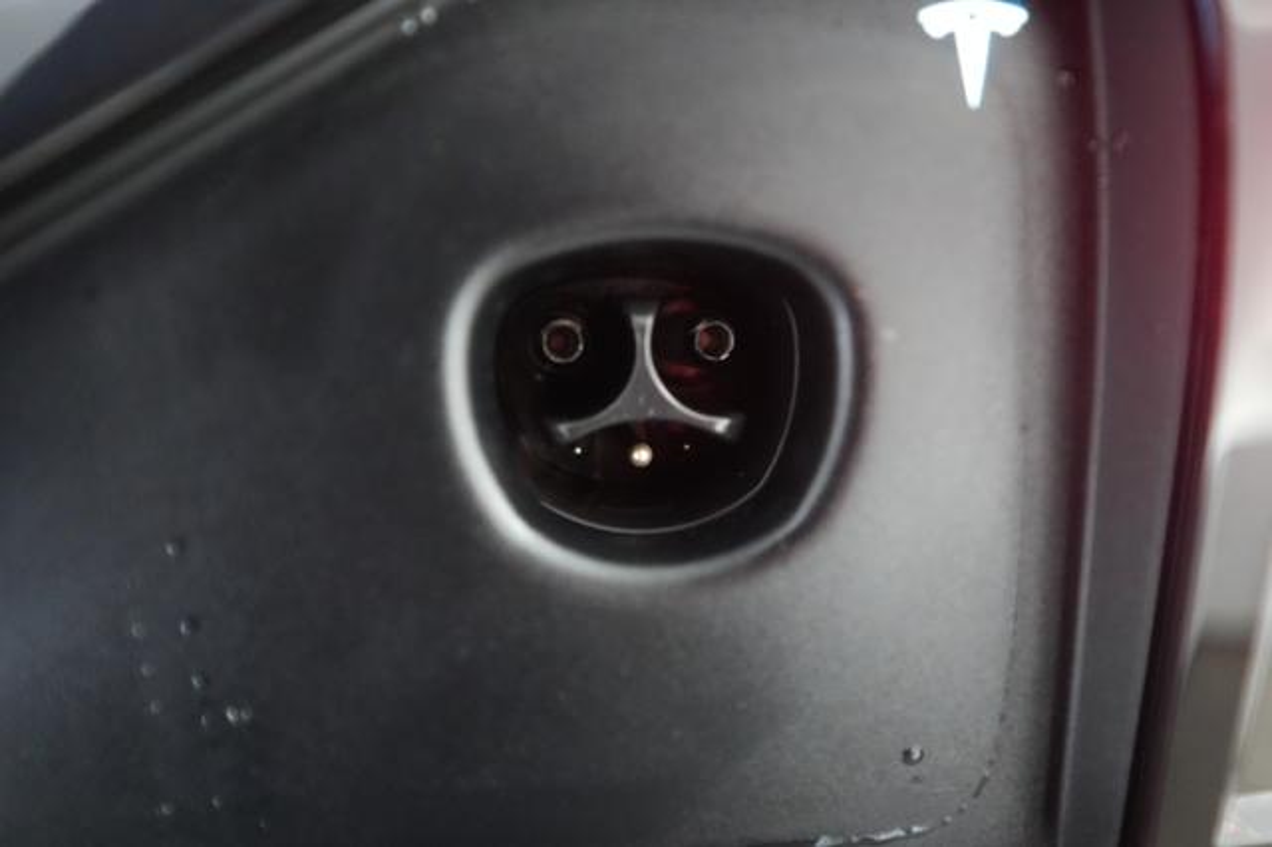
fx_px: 989
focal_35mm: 28
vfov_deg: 46.4
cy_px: 424
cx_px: 636
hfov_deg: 65.5
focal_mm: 28
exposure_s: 1/100
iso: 12800
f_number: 2.8
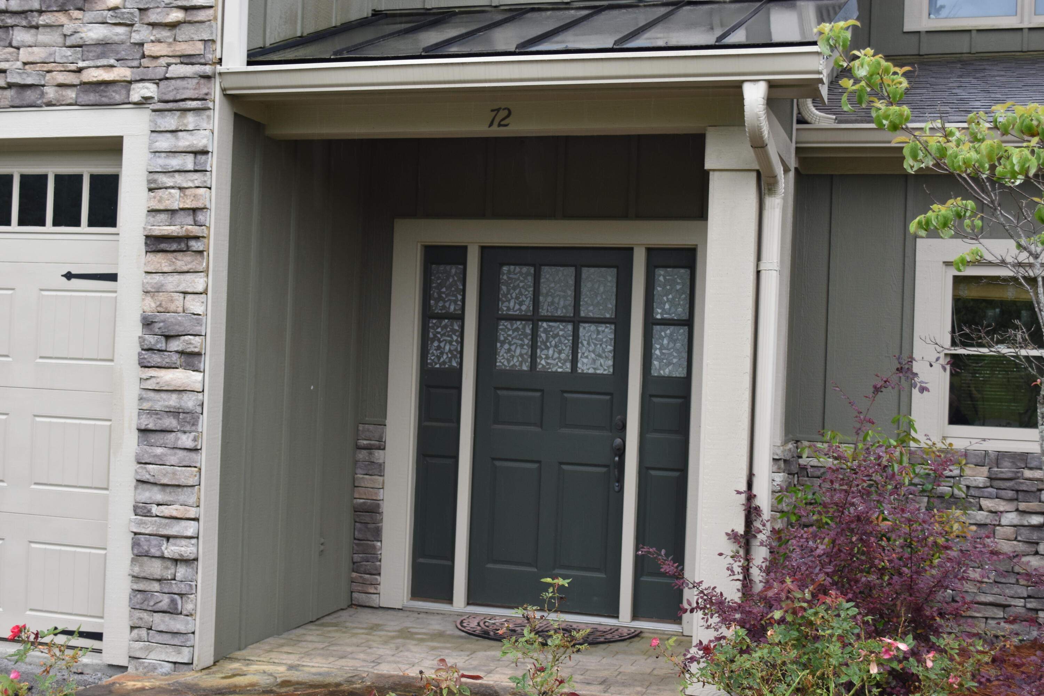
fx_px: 1392
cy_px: 348
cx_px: 522
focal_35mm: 48
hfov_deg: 41.1
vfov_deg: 28.1
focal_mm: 32
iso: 400
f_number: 5.6
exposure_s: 1/125
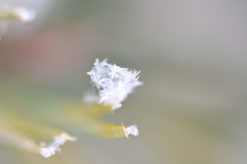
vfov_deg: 15.2
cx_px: 124
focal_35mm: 90
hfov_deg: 22.6
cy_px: 82
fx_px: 617
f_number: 4.2
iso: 800
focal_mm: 60
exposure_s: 1/100
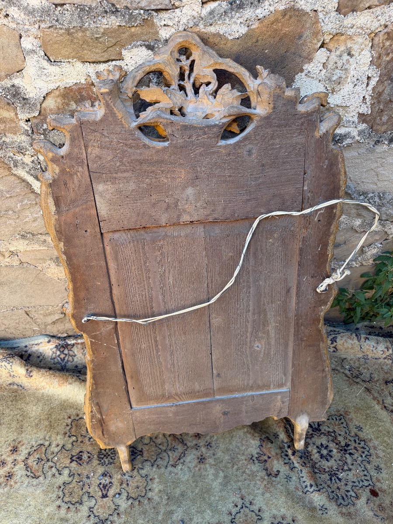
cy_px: 262
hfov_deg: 56.8
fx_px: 363
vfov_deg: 71.6
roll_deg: +1.5
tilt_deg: -41.1
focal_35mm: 24
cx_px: 196
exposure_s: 1/137
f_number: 1.78
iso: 50
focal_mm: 6.76
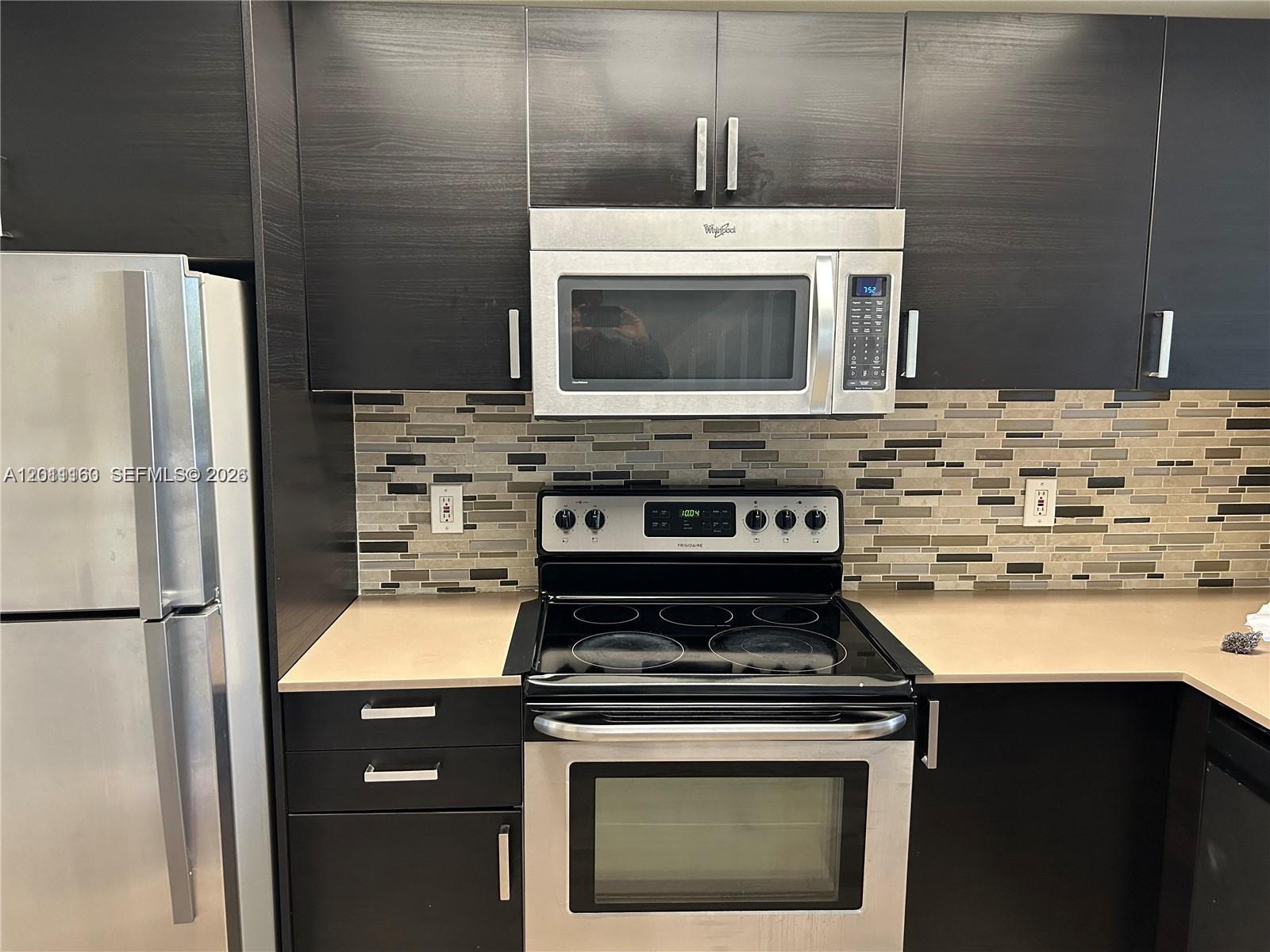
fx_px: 954
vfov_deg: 53.1
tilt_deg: -8.2
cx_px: 635
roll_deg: +0.1
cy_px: 476
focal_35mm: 26
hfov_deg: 67.3
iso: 400
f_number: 1.5
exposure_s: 1/60
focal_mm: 5.7
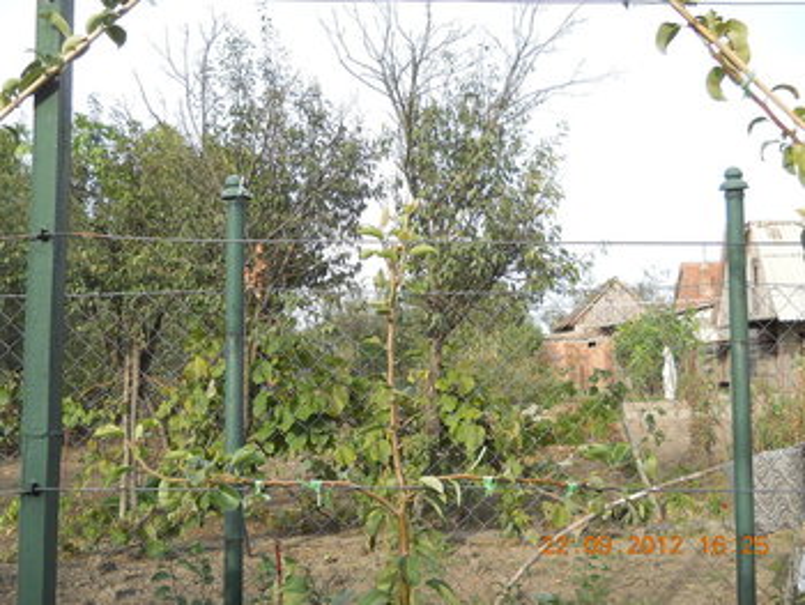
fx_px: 954
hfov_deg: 45.7
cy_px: 302
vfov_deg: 35.2
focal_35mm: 41
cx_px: 402
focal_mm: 6.72
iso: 80
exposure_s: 1/250
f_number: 3.1
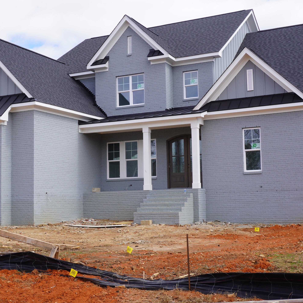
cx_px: 141
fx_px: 551
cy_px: 151
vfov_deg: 30.7
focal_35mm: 56
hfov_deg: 30.7
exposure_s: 1/125
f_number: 9
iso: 100
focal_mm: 29
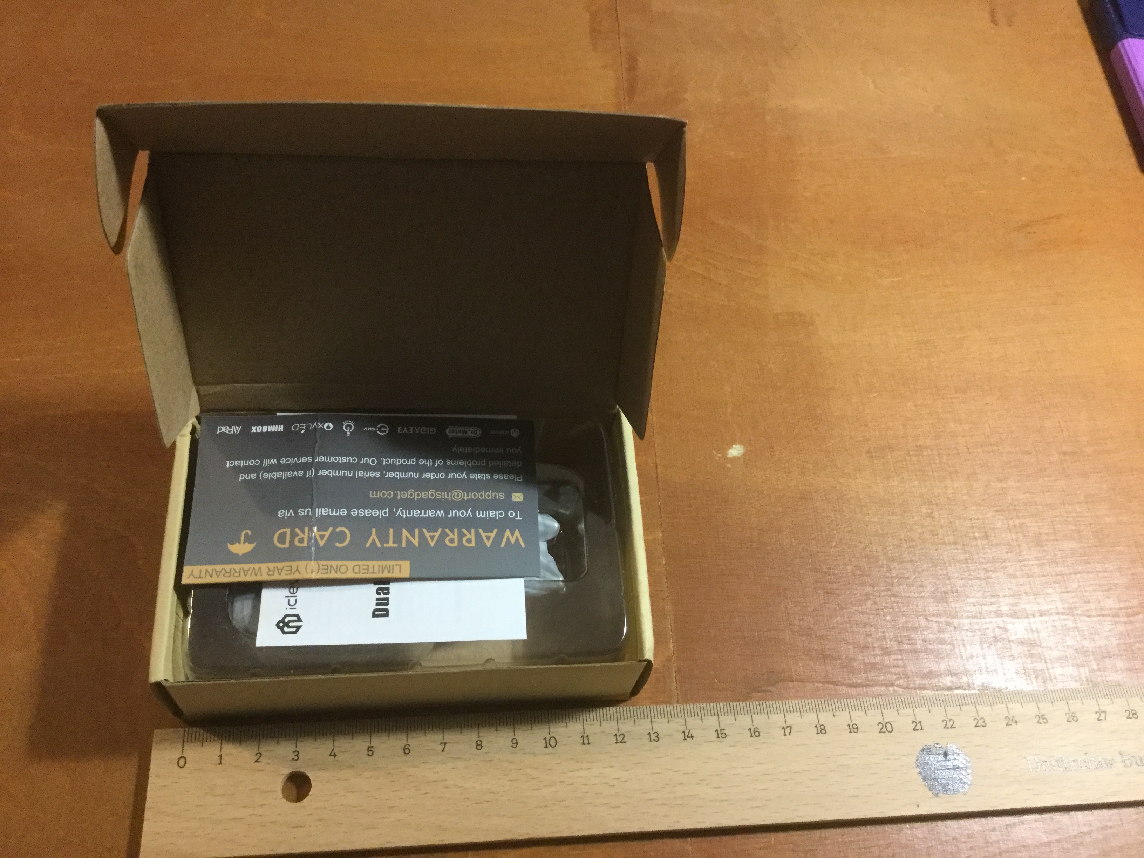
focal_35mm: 31
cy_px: 429
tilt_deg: -59.0
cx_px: 572
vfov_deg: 45.4
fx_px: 1024
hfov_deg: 58.4
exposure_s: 1/25
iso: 200
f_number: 2.4
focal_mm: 3.3
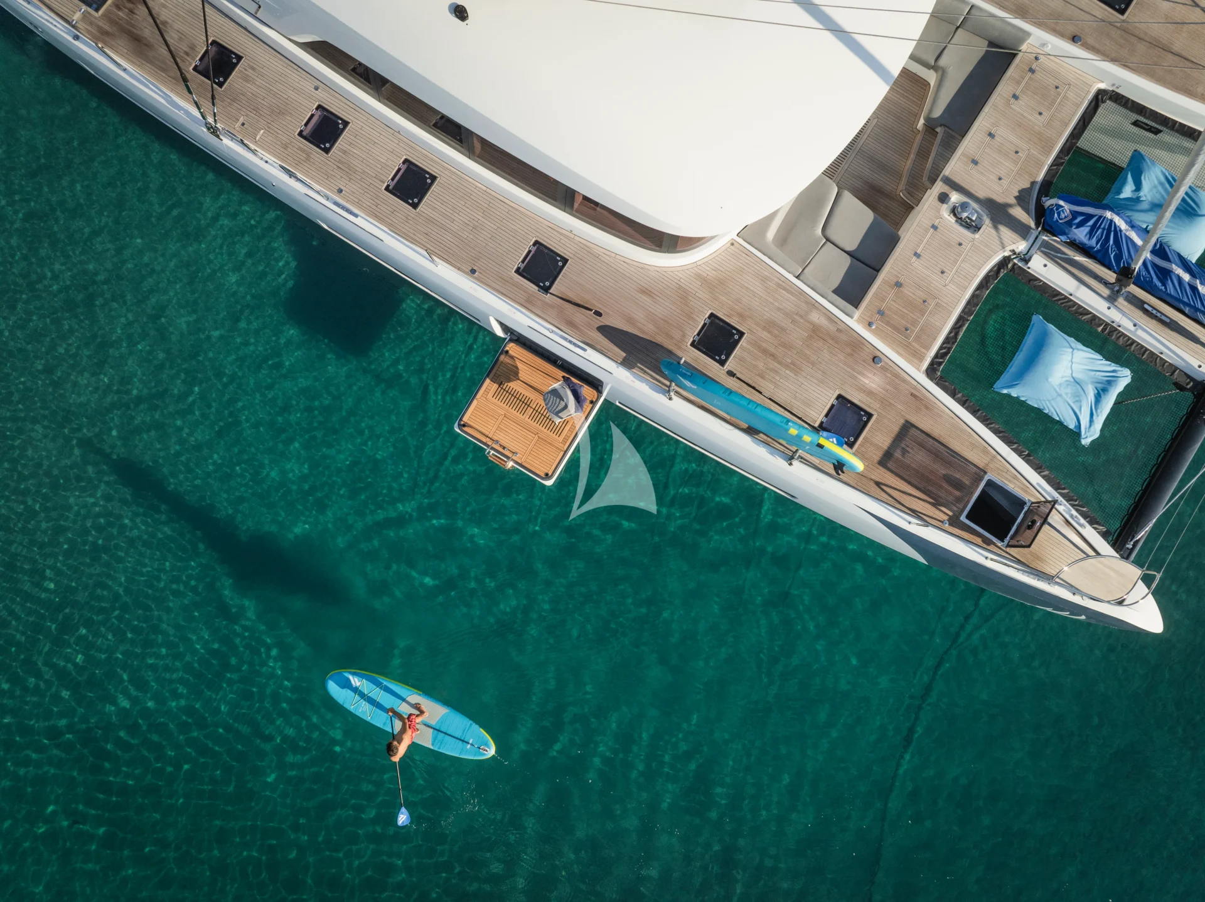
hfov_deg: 71.6
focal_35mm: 24
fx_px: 835
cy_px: 451
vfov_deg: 56.8
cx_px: 602
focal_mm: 12.29
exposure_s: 1/1000
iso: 200
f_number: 5.6
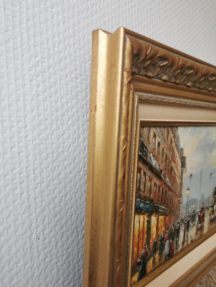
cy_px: 143
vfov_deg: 61.7
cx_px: 104
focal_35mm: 29
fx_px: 241
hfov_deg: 48.2
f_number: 1.8
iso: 125
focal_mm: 5.58
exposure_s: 1/50
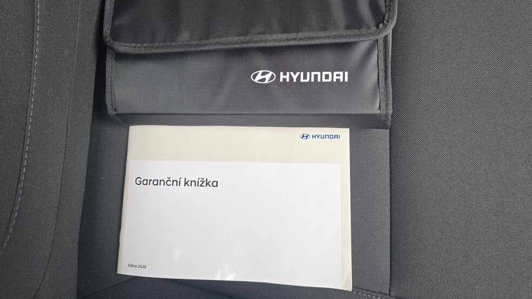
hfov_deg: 71.9
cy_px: 106
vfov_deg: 43.9
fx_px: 367
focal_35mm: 26
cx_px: 264
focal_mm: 6.3
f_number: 1.7
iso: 125
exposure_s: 1/100
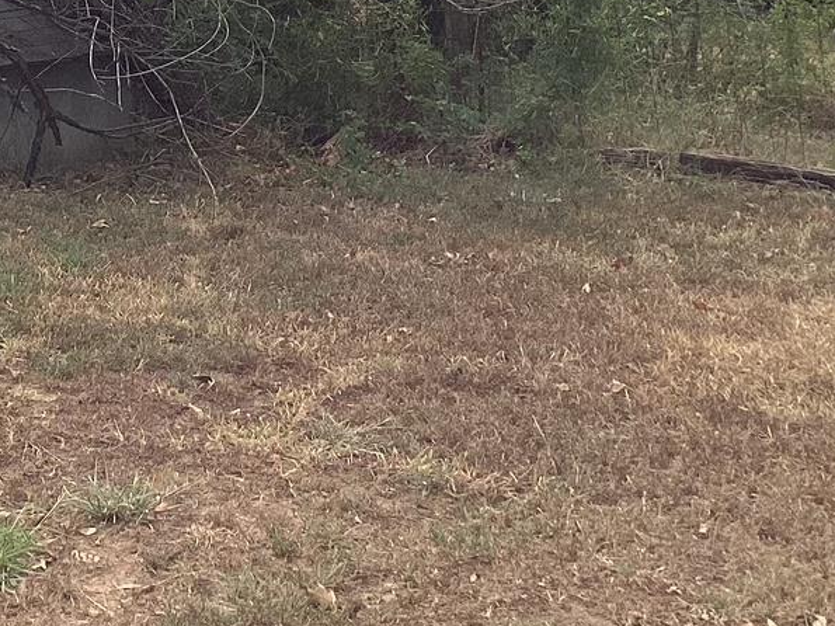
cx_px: 378
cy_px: -171
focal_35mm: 85
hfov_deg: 23.0
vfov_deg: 16.5
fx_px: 2050
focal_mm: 3.3
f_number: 2.4
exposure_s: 1/895
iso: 25
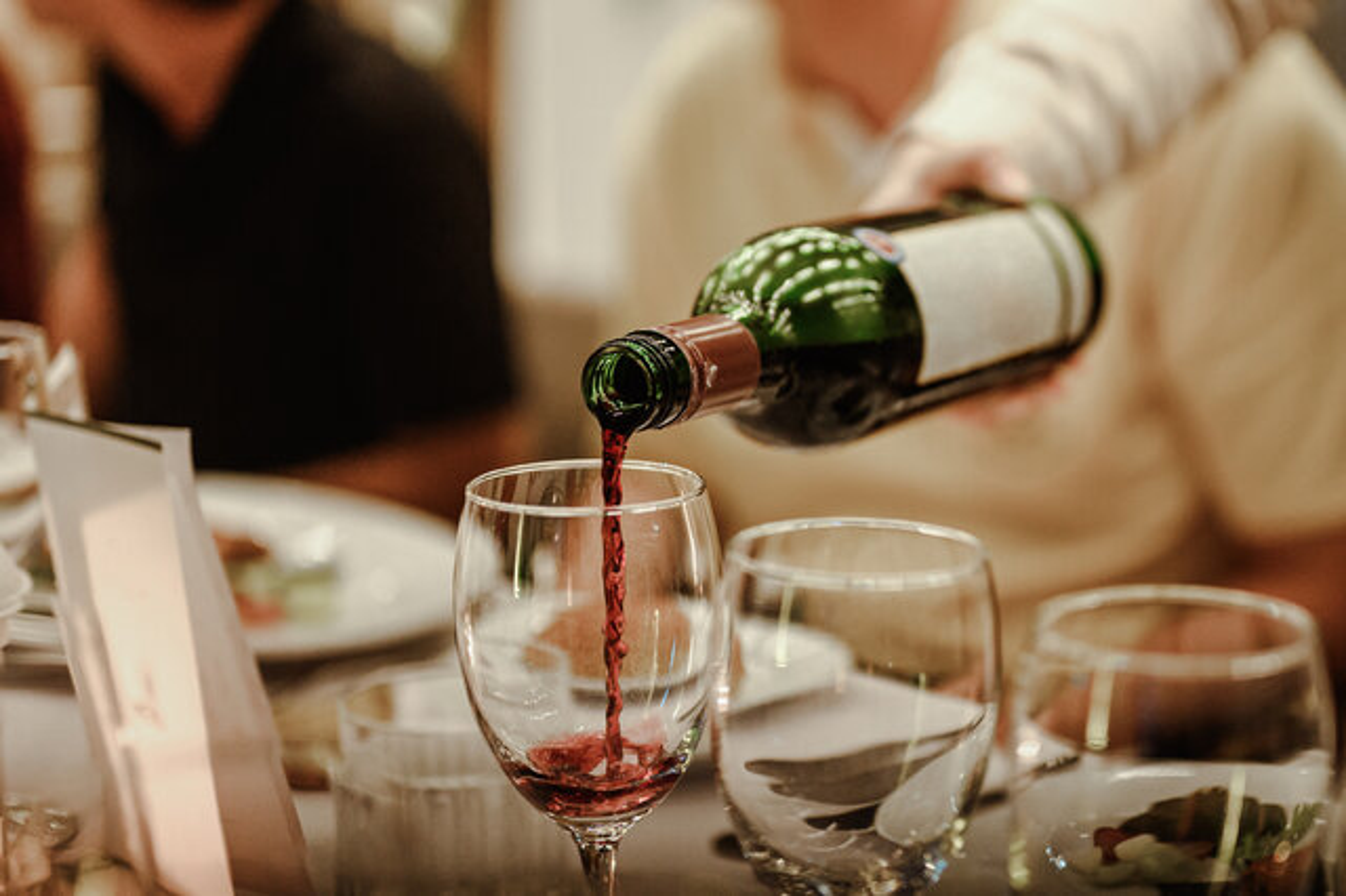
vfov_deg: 27.0
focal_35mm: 50
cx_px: 673
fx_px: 1868
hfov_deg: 39.6
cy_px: 448
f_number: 1.8
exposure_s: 1/125
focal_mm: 50
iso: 1600
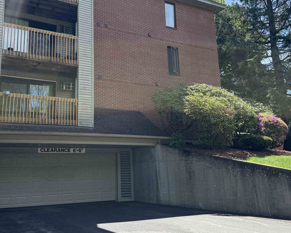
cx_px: 111
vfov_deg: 38.0
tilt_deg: +14.8
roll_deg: +0.3
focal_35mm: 39
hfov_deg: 46.5
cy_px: 86
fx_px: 336
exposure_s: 1/1812
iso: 100
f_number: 1.78
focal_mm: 6.76
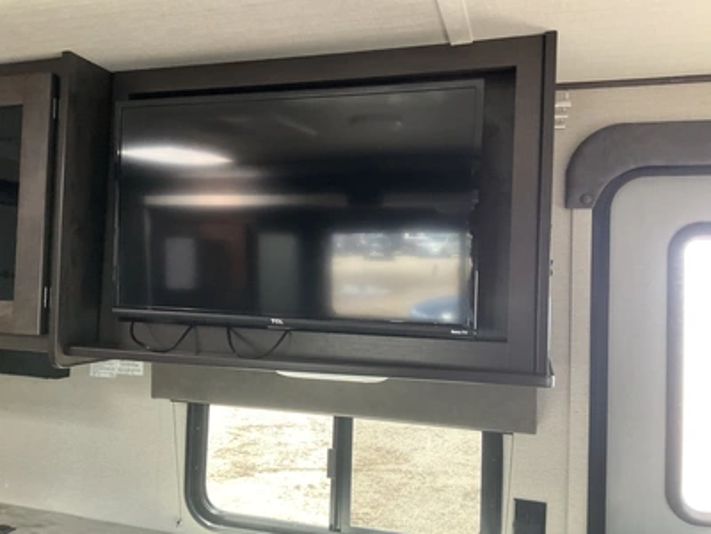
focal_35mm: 29
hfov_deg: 61.7
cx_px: 356
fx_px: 596
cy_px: 267
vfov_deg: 48.2
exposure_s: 1/60
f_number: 1.8
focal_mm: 3
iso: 125
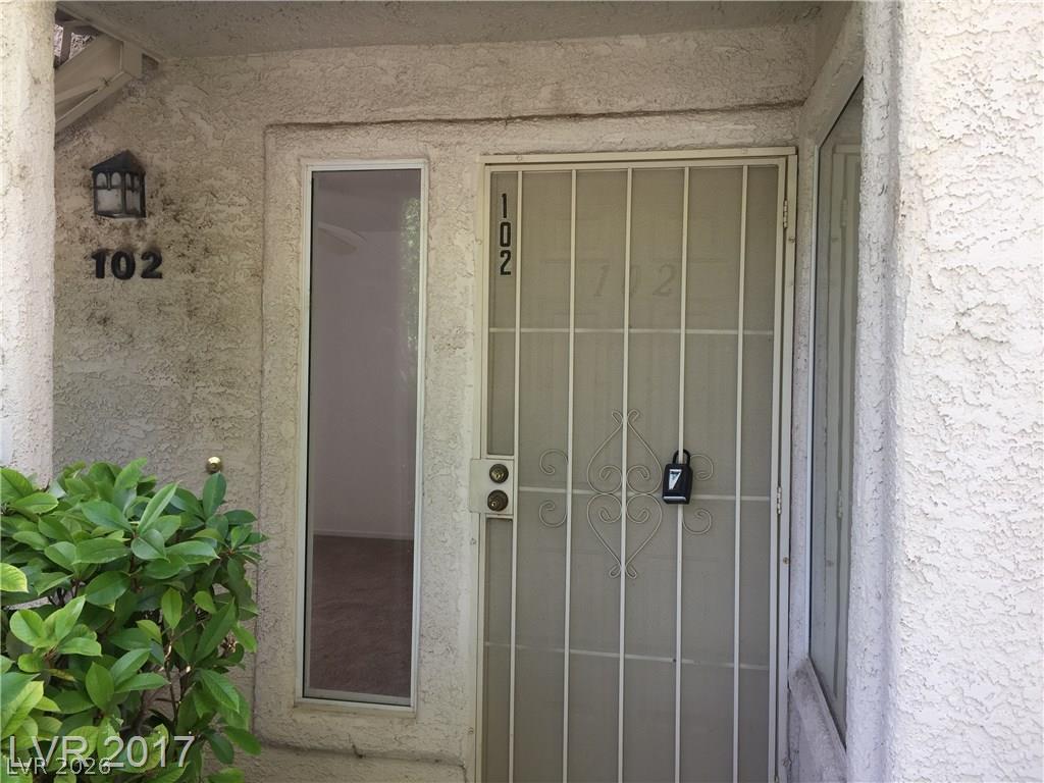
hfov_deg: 61.7
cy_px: 392
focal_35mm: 29
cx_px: 522
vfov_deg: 48.2
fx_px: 875
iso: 32
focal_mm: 4.15
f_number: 2.2
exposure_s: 1/121
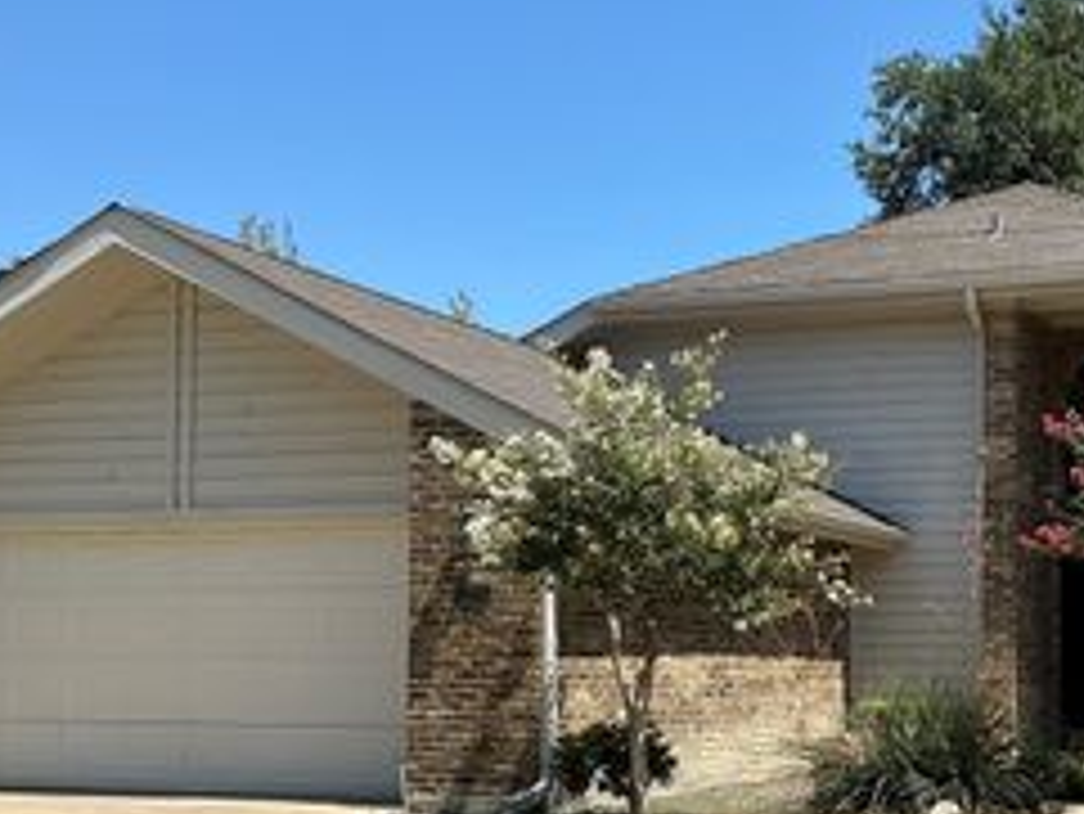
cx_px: 931
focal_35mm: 58
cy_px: 623
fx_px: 1817
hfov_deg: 31.9
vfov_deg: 24.9
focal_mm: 3
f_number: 1.8
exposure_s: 1/1675
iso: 25
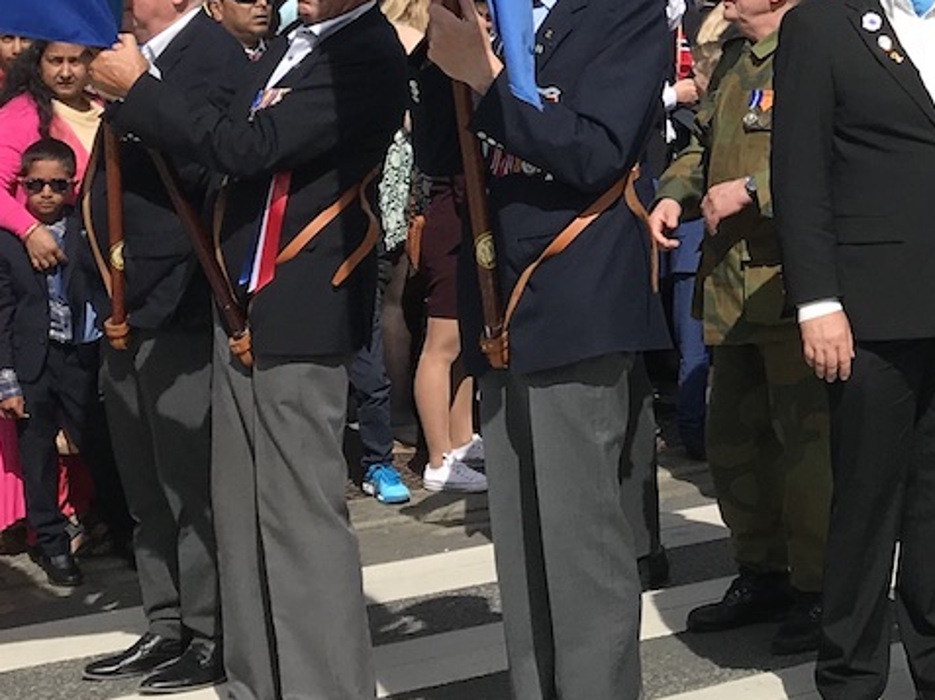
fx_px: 2537
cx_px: 1098
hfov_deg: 19.7
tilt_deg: +0.1
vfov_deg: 15.4
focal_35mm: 94
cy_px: -4
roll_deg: +0.6
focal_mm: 3.99
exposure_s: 1/3425
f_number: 1.8
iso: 20
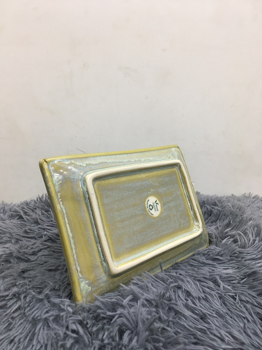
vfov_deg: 61.7
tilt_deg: -13.1
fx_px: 293
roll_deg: -1.1
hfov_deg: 48.2
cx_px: 131
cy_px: 175
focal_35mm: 29
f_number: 2.2
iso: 100
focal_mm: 4.15
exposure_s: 1/33
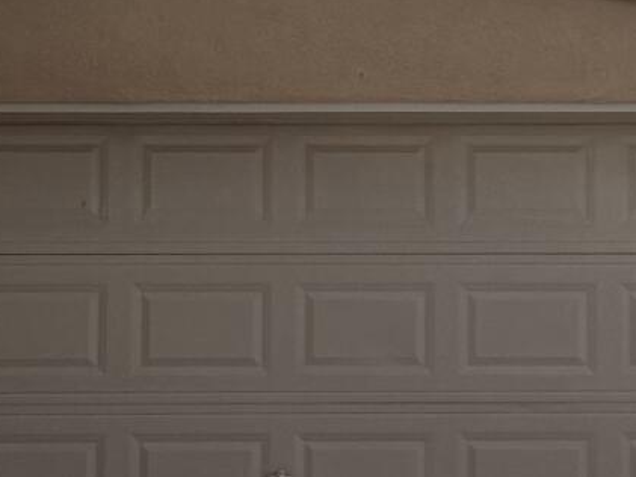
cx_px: 515
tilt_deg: +5.7
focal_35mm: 171
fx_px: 3143
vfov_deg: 8.7
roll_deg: +0.2
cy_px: 95
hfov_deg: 11.5
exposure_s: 1/11905
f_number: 1.78
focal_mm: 6.76
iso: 100
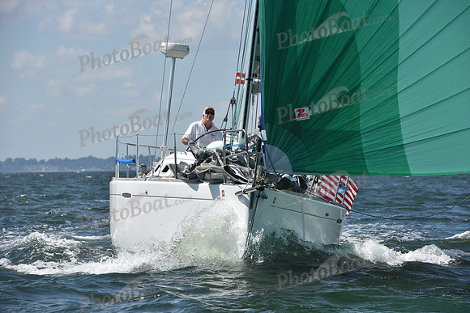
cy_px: 156
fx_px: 2546
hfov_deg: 10.5
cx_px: 235
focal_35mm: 195
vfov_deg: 7.0
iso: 320
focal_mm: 195
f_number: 10
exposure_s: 1/1250
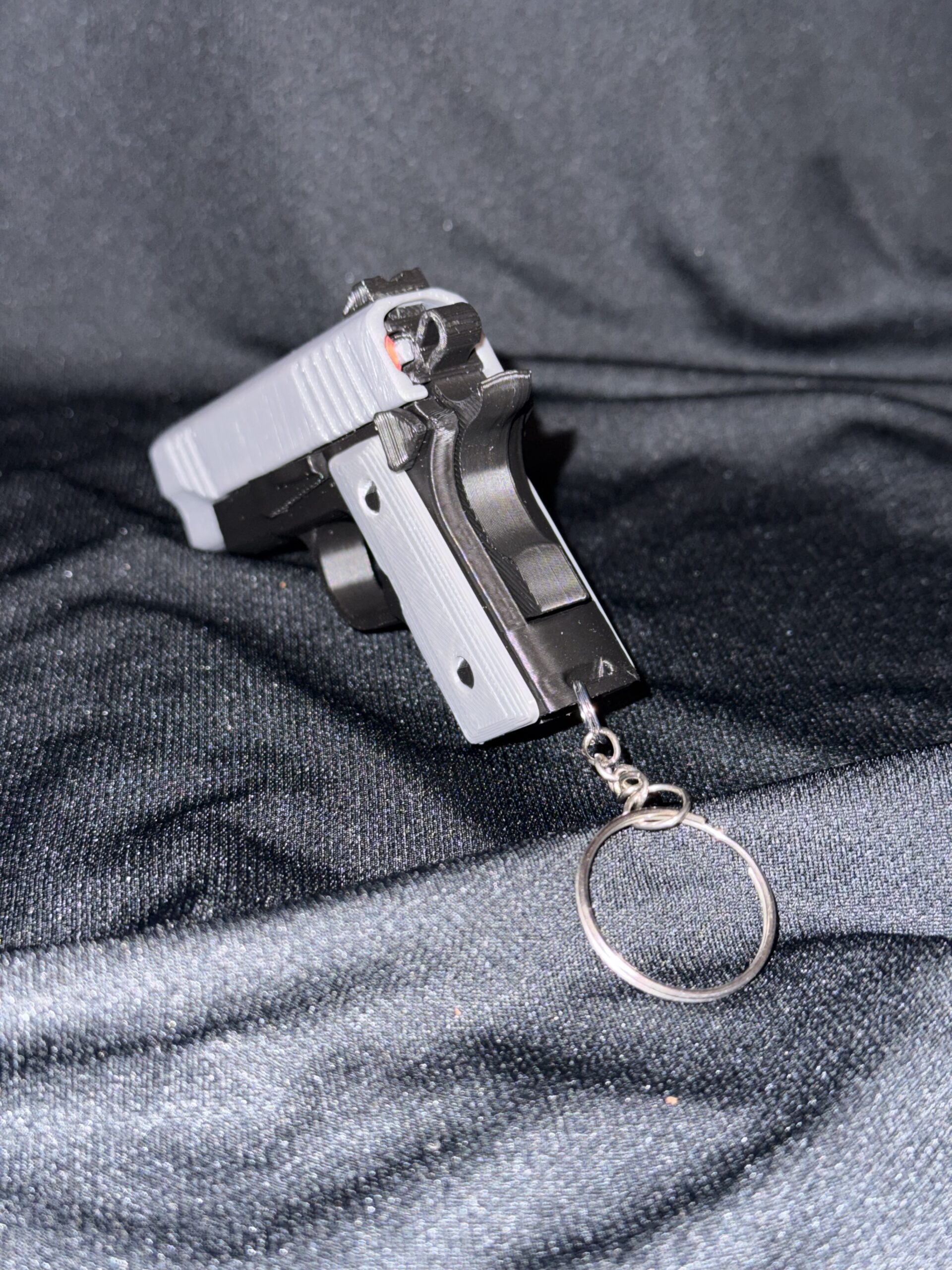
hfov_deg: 30.3
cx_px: 476
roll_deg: -1.5
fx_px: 1760
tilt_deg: -25.9
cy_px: 635
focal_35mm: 48
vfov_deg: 39.7
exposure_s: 1/5
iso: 50
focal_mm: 6.76
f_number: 1.78
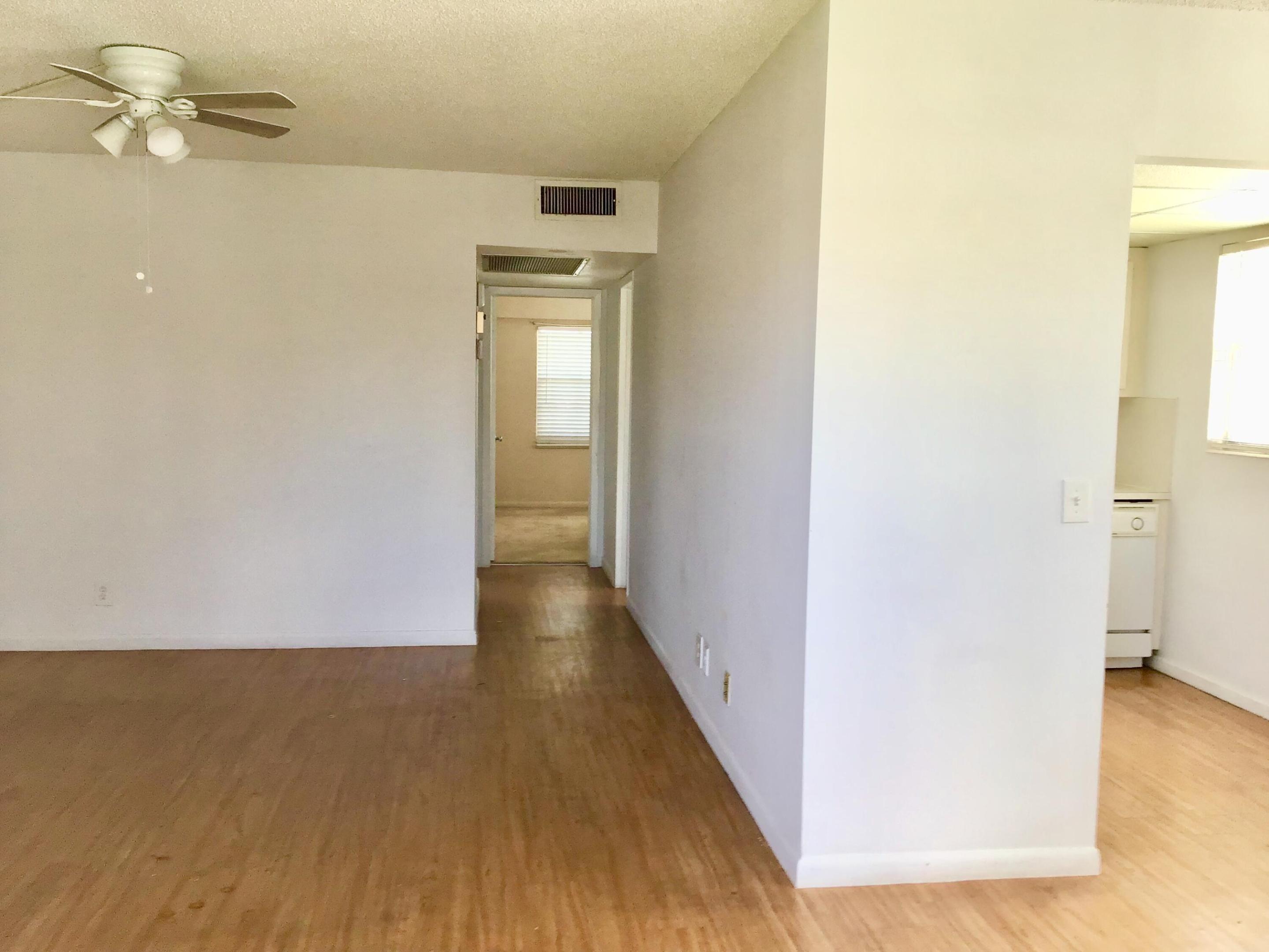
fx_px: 1136
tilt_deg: -3.8
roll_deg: -2.3
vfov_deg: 45.4
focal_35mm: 31
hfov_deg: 58.4
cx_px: 634
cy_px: 476
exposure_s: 1/60
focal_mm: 3.3
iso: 32
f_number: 2.4
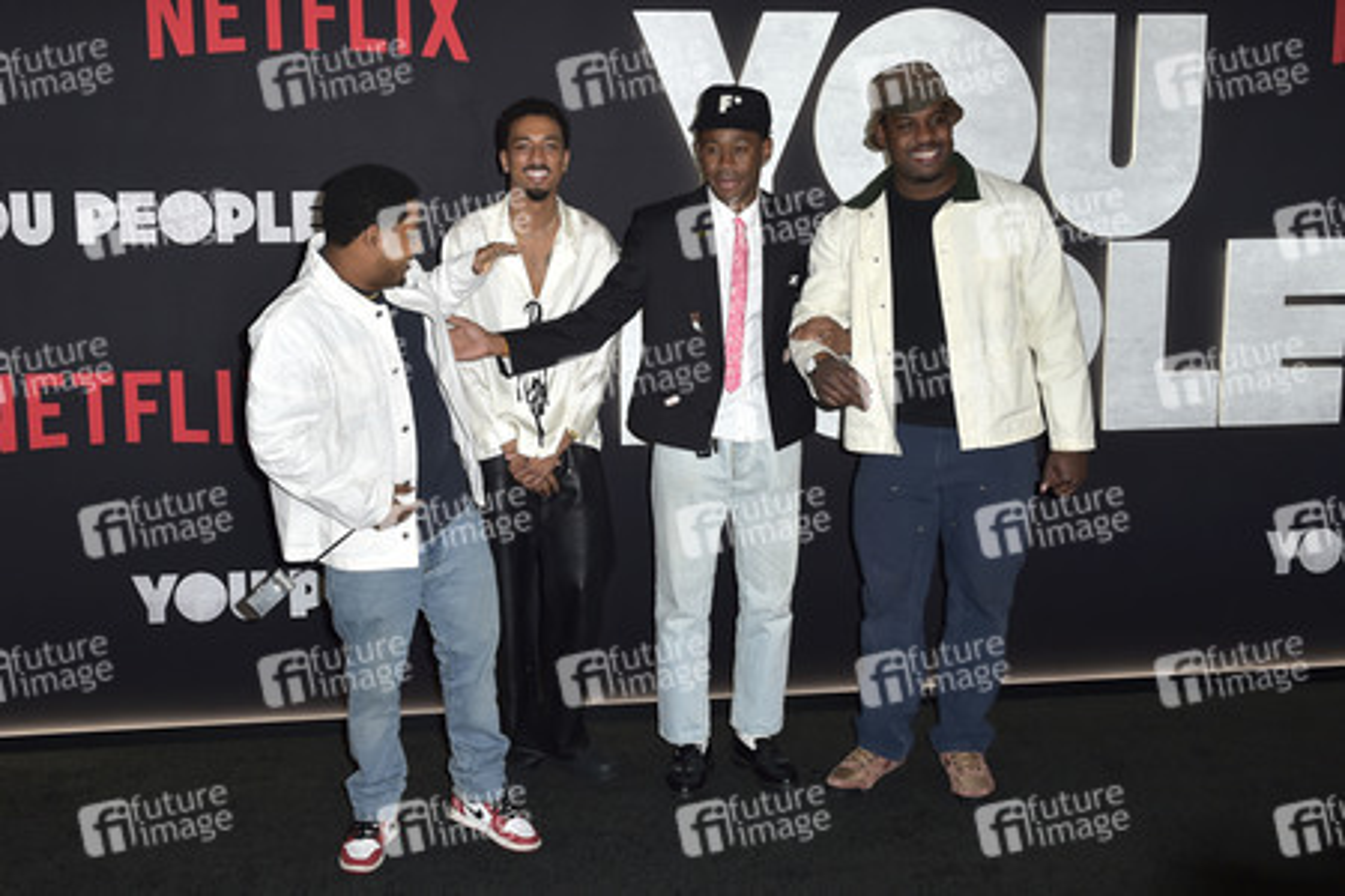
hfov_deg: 58.7
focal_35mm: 32
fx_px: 1195
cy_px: 448
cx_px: 672
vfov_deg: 41.1
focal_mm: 32
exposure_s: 1/250
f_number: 6.3
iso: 500
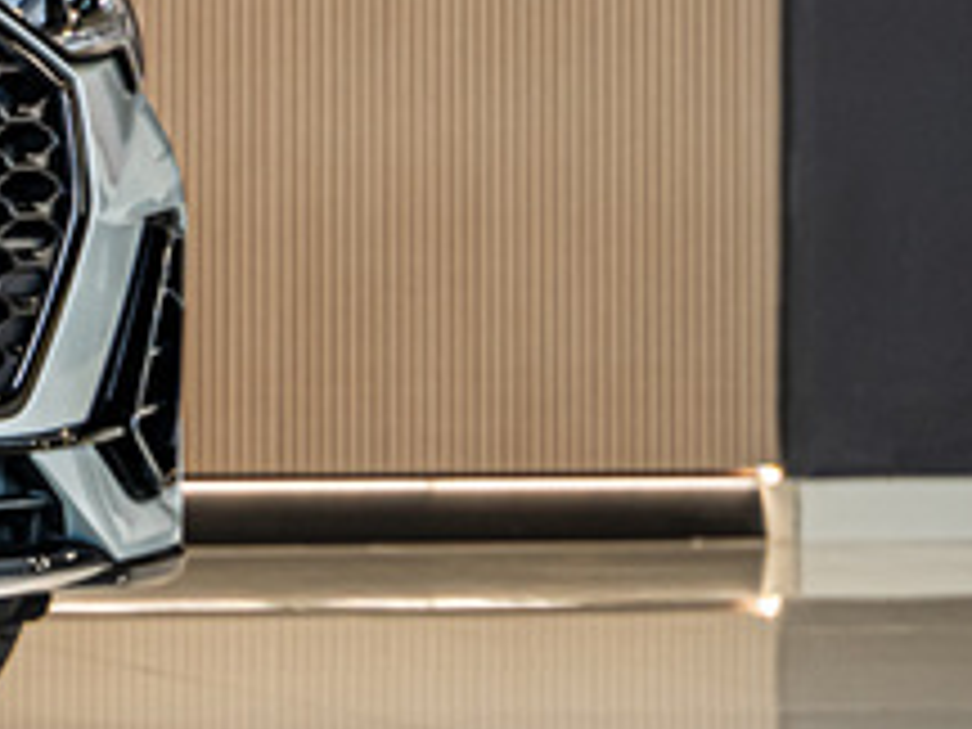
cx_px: -1312
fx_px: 9575
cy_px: -135
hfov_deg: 5.6
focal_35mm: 341
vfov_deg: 4.3
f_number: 4.5
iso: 640
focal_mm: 75
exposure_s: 1/125
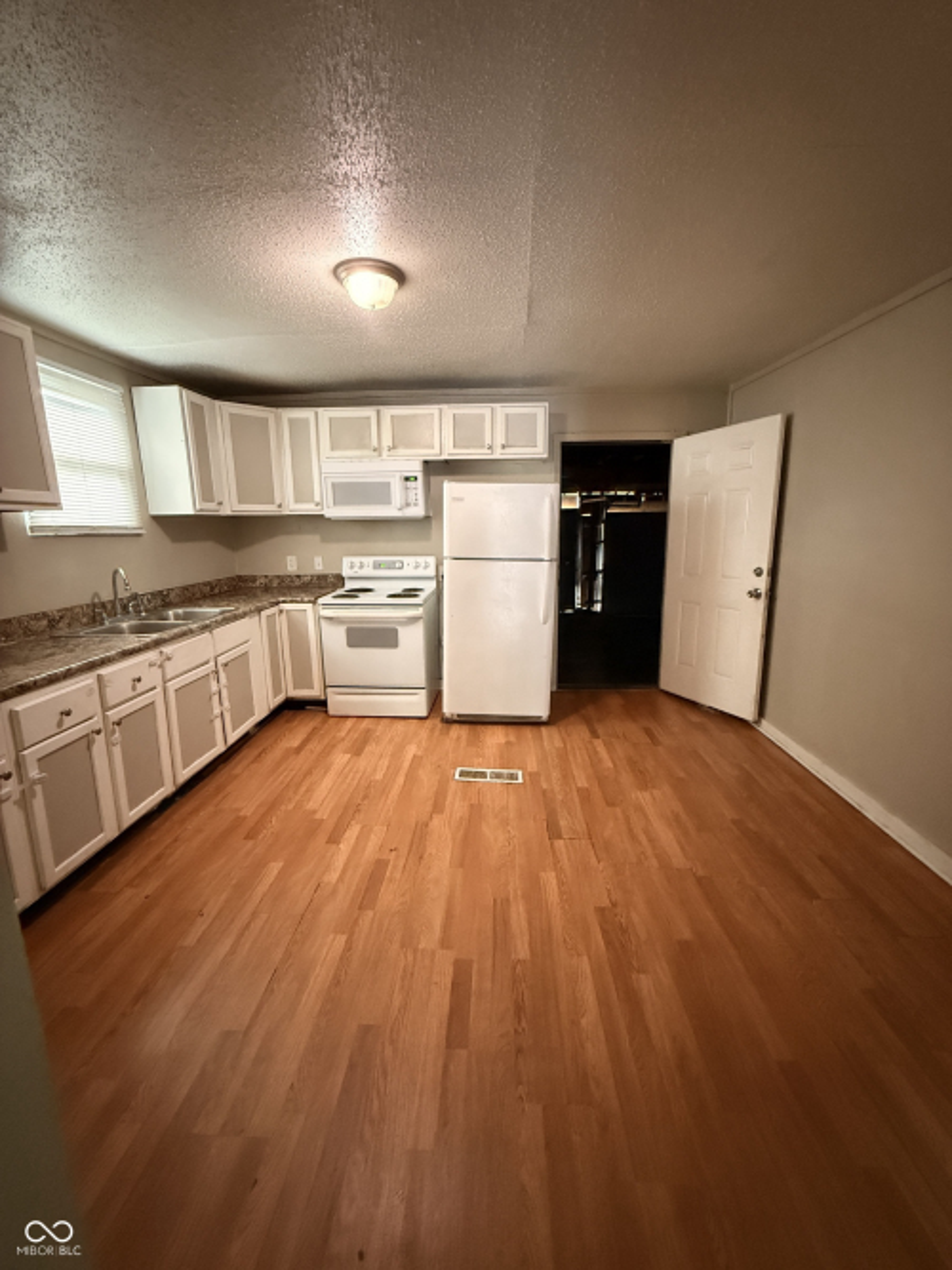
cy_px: 635
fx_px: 514
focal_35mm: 14
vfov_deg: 102.1
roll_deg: +0.6
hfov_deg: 85.7
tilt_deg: -11.6
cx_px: 476
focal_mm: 2.22
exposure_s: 1/60
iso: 1250
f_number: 2.2
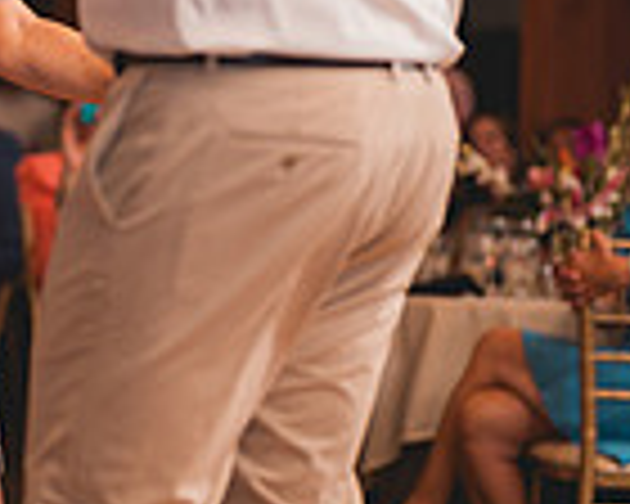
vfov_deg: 7.9
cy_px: 29
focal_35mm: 195
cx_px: -50
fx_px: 3636
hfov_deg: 9.8
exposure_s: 1/250
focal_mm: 50
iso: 125
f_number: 1.2
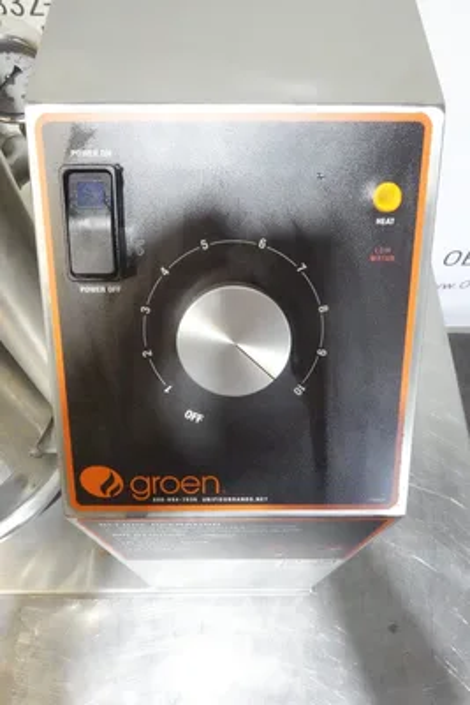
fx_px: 548
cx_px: 235
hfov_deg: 46.4
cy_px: 352
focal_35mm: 28
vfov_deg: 65.5
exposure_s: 1/20
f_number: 11
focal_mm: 10.38
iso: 6400
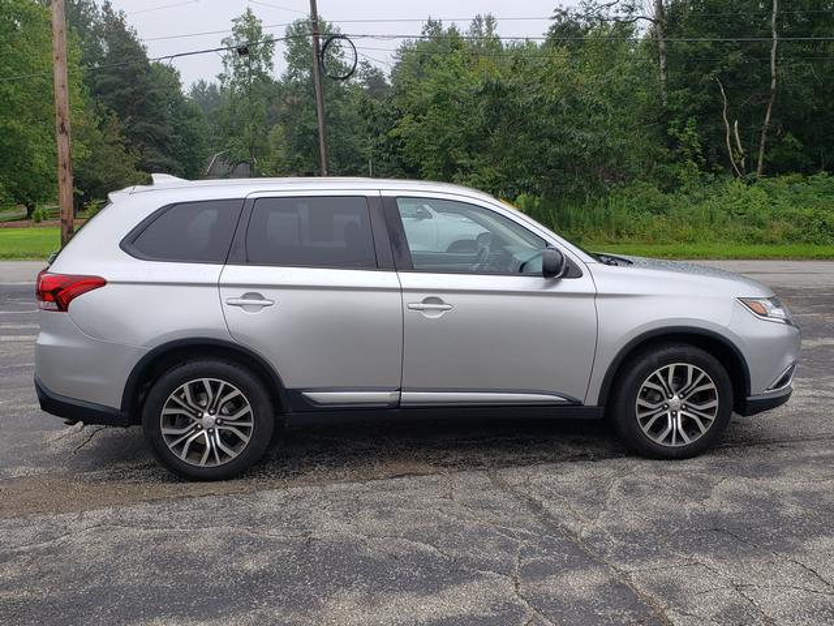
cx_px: 417
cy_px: 313
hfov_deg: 67.3
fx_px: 626
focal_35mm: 26
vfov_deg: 53.1
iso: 50
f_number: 2.4
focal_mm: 4.3
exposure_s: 1/301
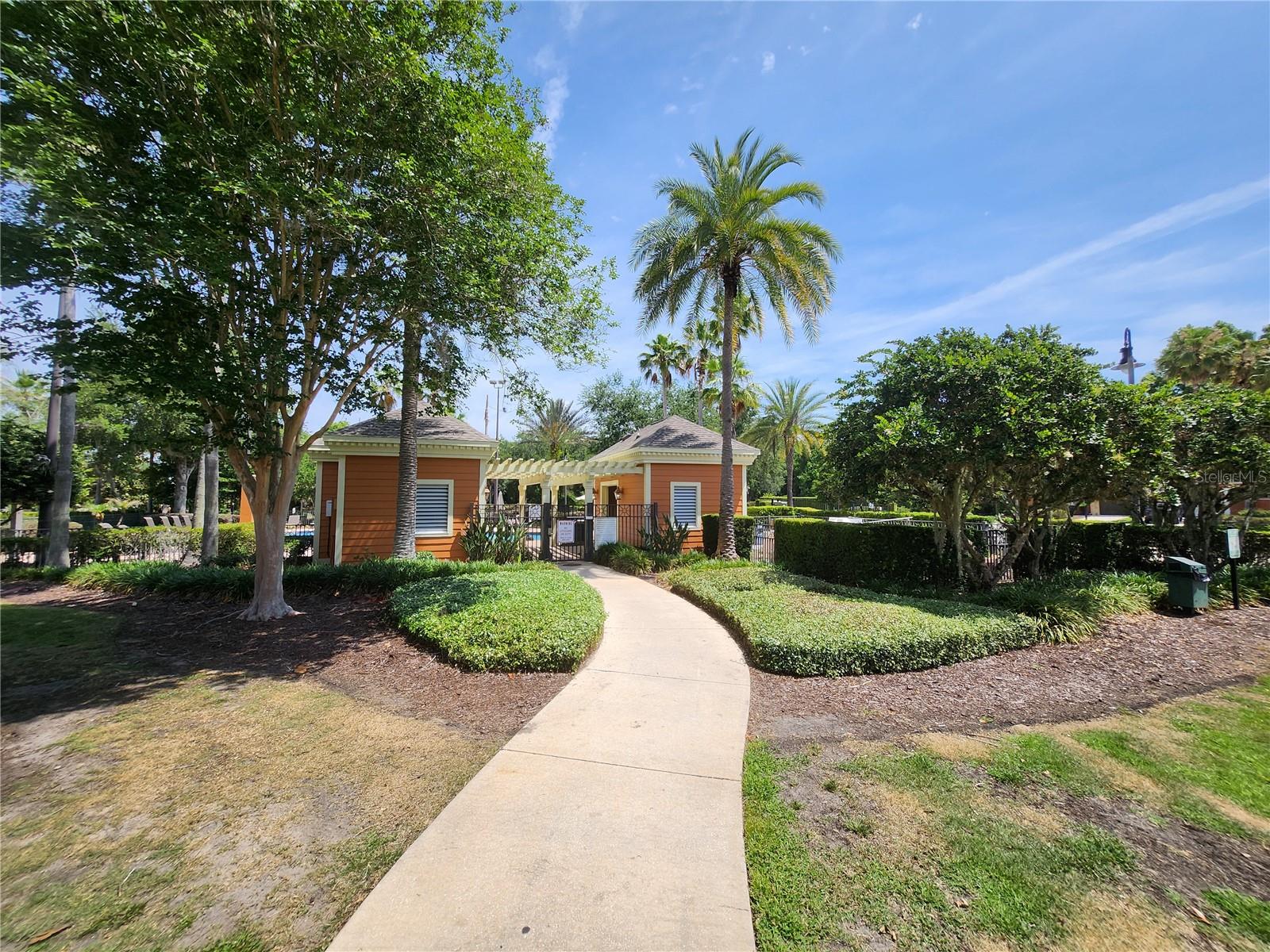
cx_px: 635
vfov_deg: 89.9
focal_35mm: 13
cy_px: 476
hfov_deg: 106.2
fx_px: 477
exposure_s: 1/1041
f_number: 2.2
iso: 32
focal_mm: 1.74
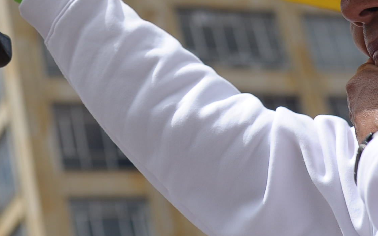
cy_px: -87
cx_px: 99
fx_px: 1390
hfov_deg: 15.4
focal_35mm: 135
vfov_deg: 9.5
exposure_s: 1/5000
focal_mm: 35
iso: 200
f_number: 2.8
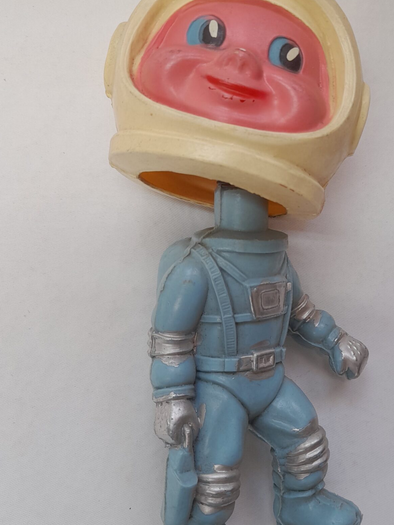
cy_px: 235
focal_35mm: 41
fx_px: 622
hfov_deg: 34.7
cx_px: 271
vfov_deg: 45.7
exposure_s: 1/60
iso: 32
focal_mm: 4.6
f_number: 2
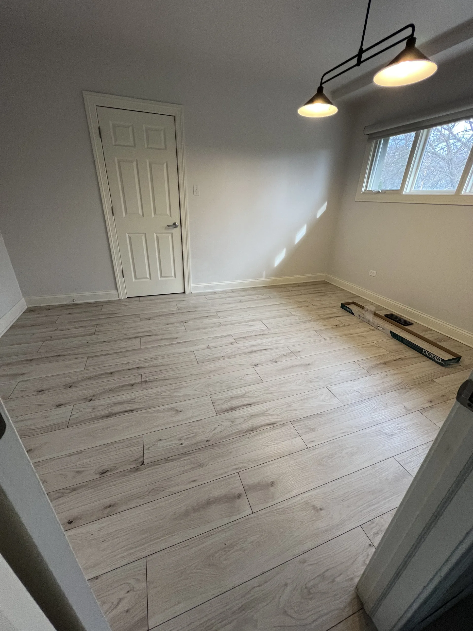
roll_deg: -2.0
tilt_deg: -25.4
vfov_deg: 106.2
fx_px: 237
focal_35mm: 13
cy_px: 316
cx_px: 236
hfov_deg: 89.9
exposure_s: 1/120
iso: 160
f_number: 1.8
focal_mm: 1.57
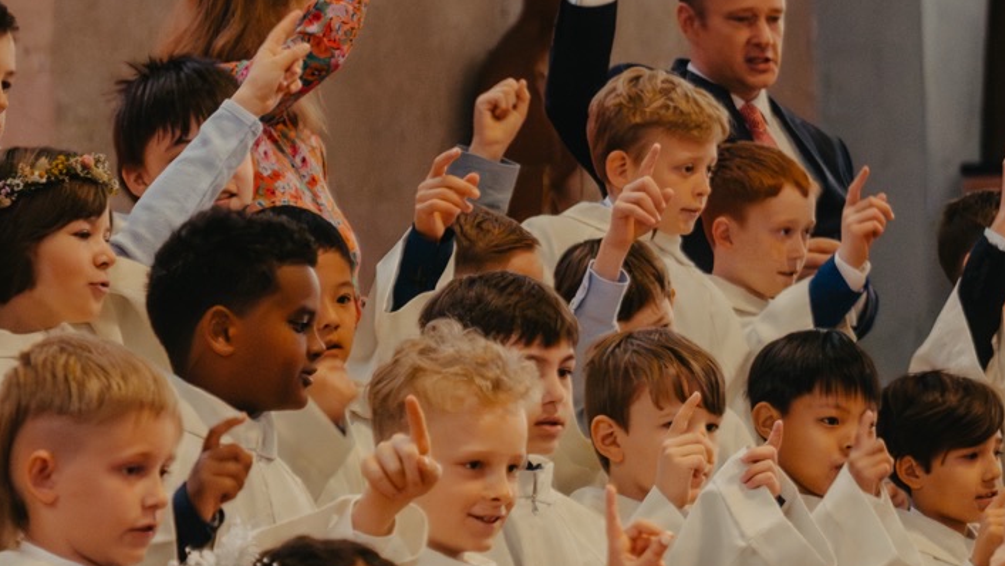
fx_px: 5304
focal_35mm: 199
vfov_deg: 6.1
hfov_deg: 10.8
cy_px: 516
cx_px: 918
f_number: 2.8
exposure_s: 1/160
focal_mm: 70
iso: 6400
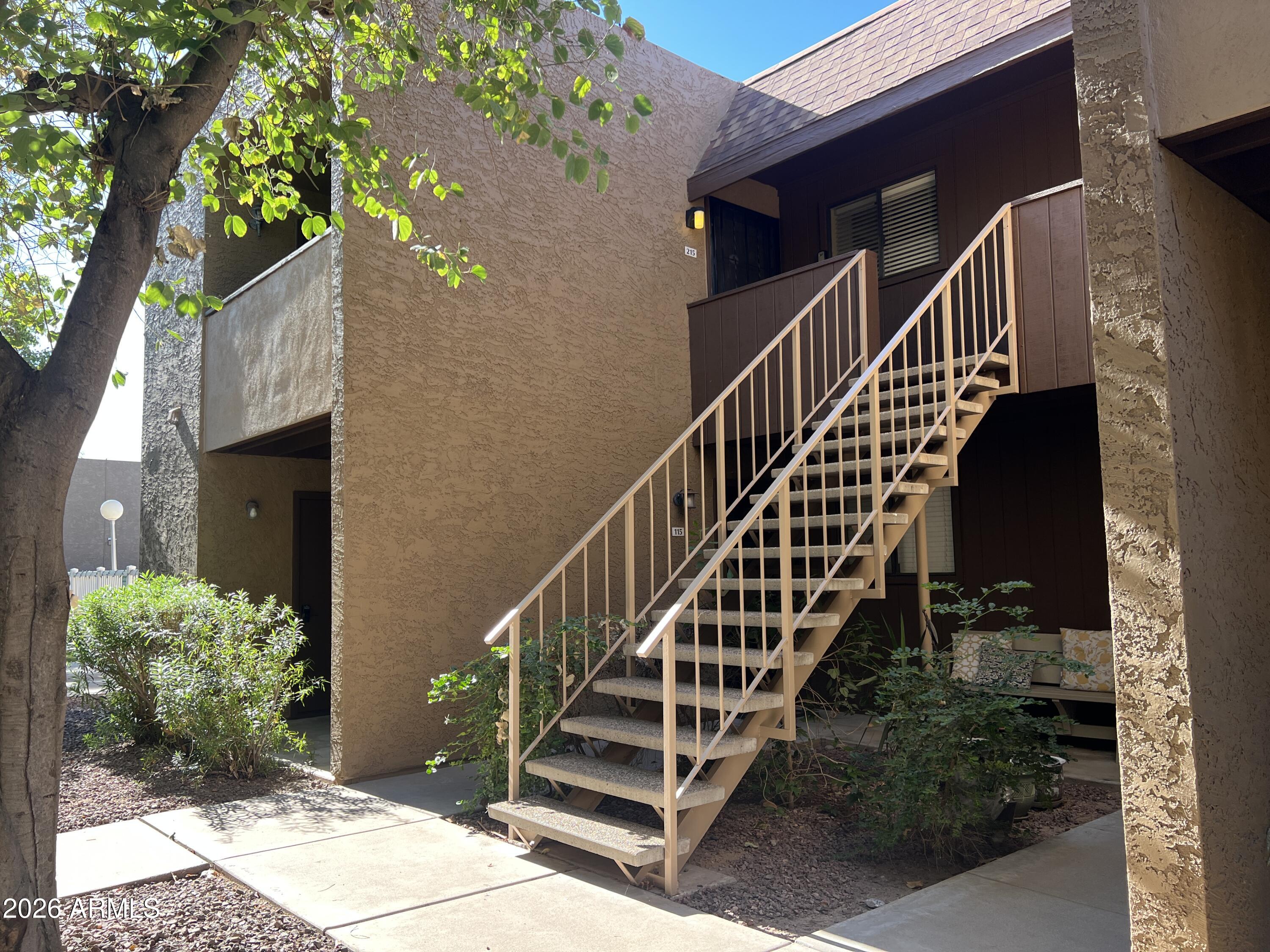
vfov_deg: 53.1
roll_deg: +0.3
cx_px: 635
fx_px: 954
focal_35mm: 26
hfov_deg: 67.3
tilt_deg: +5.5
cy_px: 476
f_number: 1.5
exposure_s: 1/359
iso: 50
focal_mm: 5.7
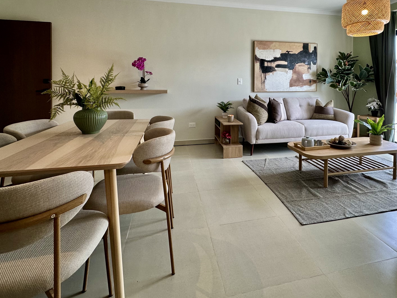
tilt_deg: -0.6
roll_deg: -0.7
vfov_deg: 63.4
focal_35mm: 20
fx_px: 229
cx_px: 225
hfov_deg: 81.3
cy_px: 87
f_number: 2.2
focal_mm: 2.22
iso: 100
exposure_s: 1/120
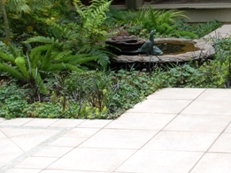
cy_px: 48
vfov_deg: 14.9
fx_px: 661
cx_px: 170
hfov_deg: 19.7
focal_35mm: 99
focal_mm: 28
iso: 400
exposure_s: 1/50
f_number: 8
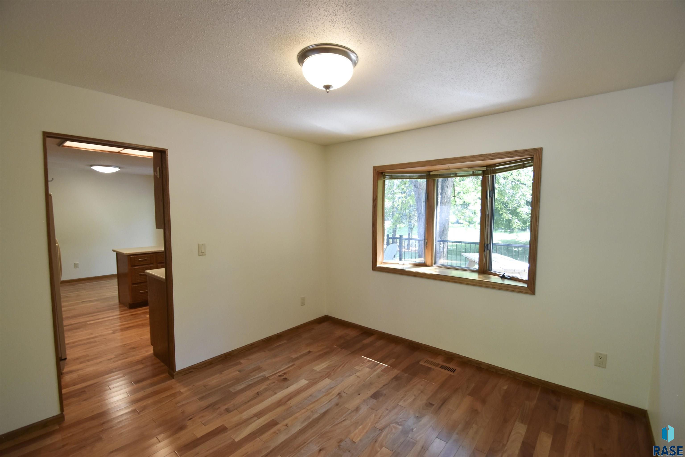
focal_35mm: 15
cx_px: 342
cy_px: 228
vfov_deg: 77.3
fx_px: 285
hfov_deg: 100.4
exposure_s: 1/80
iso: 400
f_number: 4.5
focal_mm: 10
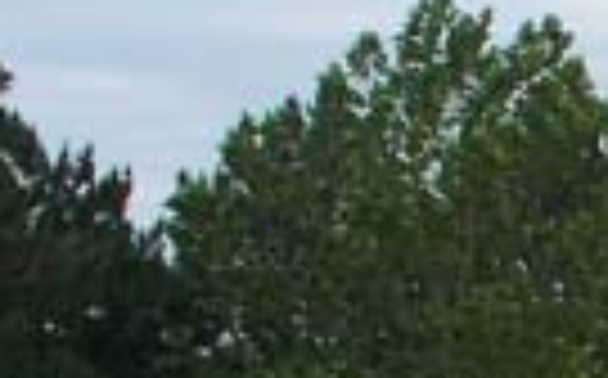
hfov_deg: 8.5
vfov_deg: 5.6
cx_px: 1428
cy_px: 860
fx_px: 3740
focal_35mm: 226
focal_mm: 7.5
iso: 64
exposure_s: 1/320
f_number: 5
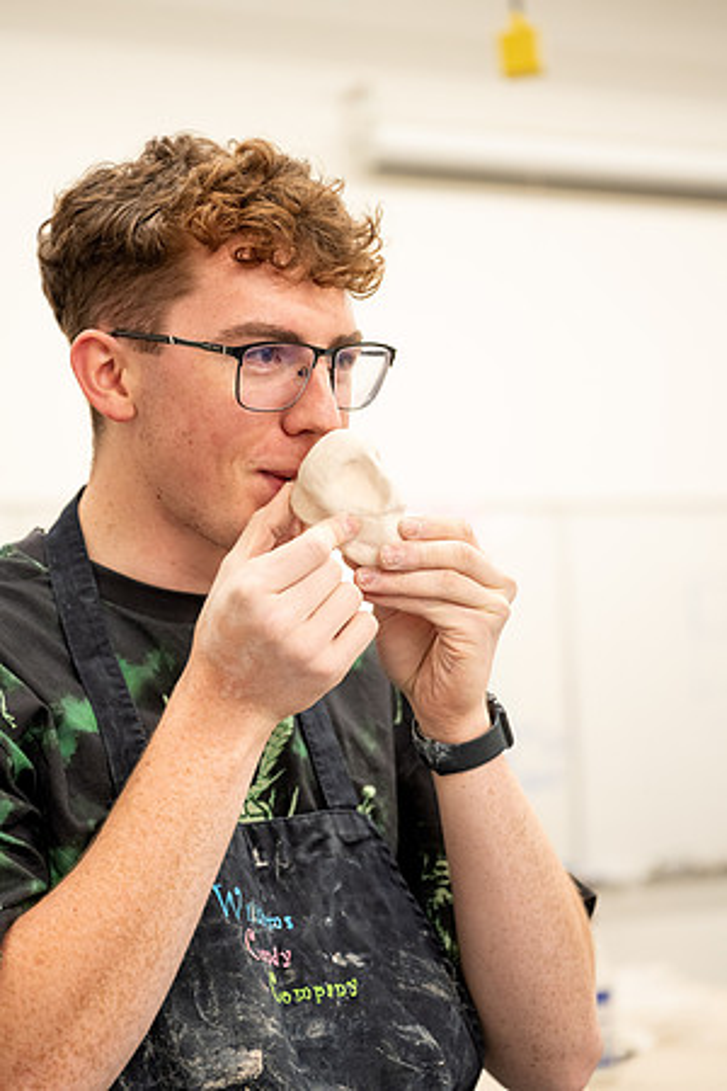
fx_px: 1969
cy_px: 546
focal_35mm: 65
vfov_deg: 31.0
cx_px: 364
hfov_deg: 20.9
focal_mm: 65
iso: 1600
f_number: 3.2
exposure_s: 1/250
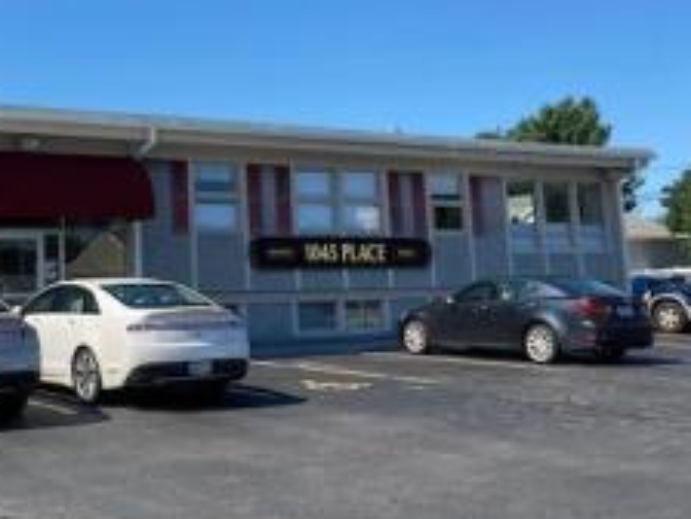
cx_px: 126
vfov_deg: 28.9
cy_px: 176
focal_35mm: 50
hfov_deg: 36.7
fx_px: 998
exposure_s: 1/1412
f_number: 1.8
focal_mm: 3.99
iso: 20
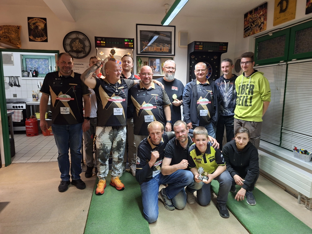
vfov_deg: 58.9
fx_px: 207
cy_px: 117
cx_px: 156
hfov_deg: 73.9
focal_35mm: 23
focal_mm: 5.54
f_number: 1.8
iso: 400
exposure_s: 1/33
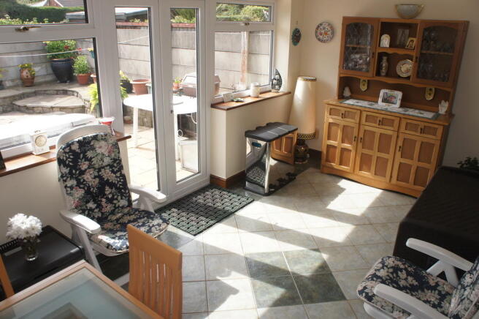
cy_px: 160
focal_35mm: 27
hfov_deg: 67.4
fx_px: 359
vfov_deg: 47.8
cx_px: 240
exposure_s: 1/100
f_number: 6.3
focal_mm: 18
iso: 200
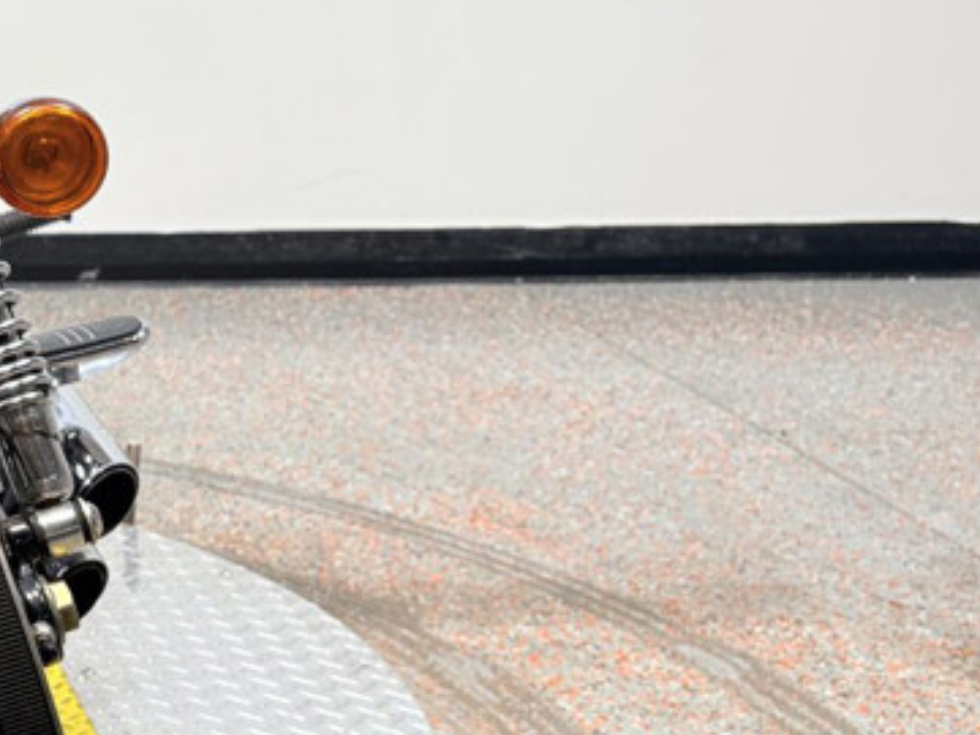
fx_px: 2180
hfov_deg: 22.4
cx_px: -331
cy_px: 142
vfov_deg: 18.9
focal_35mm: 77
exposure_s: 1/120
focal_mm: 5.96
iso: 32
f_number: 1.6
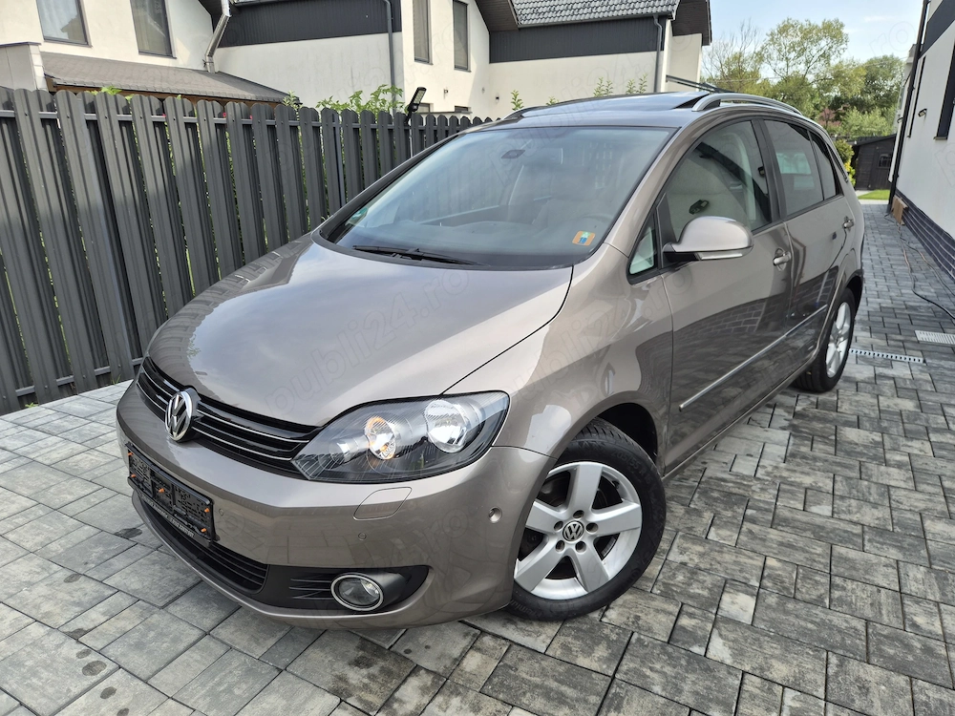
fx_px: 635
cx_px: 478
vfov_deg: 58.9
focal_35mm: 23
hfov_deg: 73.9
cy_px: 358
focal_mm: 5.4
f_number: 1.8
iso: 25
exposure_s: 1/692
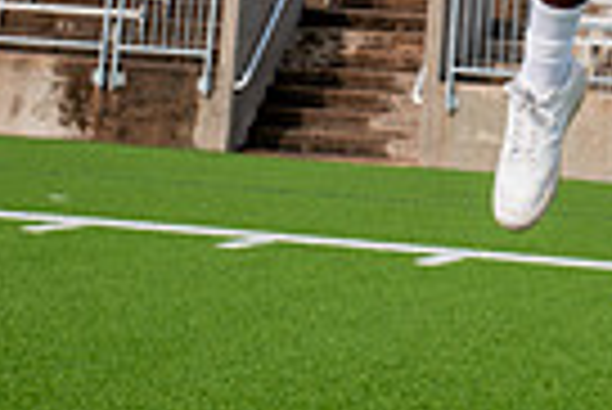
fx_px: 2365
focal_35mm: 139
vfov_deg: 9.1
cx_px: 522
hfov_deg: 14.6
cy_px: -518
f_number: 7.1
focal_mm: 42
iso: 125
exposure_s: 1/320
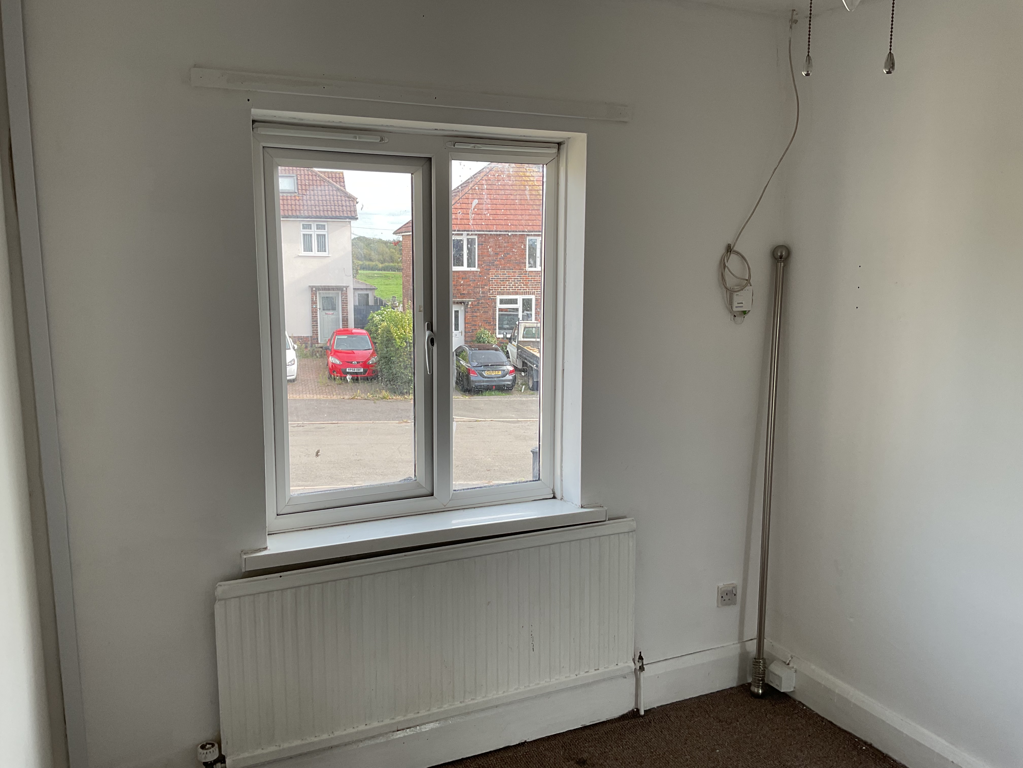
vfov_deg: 48.2
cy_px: 384
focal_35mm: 29
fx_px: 857
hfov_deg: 61.7
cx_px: 512
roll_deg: -0.4
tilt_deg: -8.9
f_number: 1.8
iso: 20
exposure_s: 1/100
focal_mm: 3
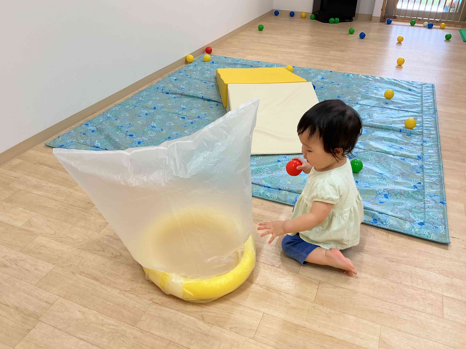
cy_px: 174
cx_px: 233
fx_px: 390
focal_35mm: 29
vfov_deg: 48.2
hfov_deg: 61.7
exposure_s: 1/120
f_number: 1.8
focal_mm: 3
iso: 40
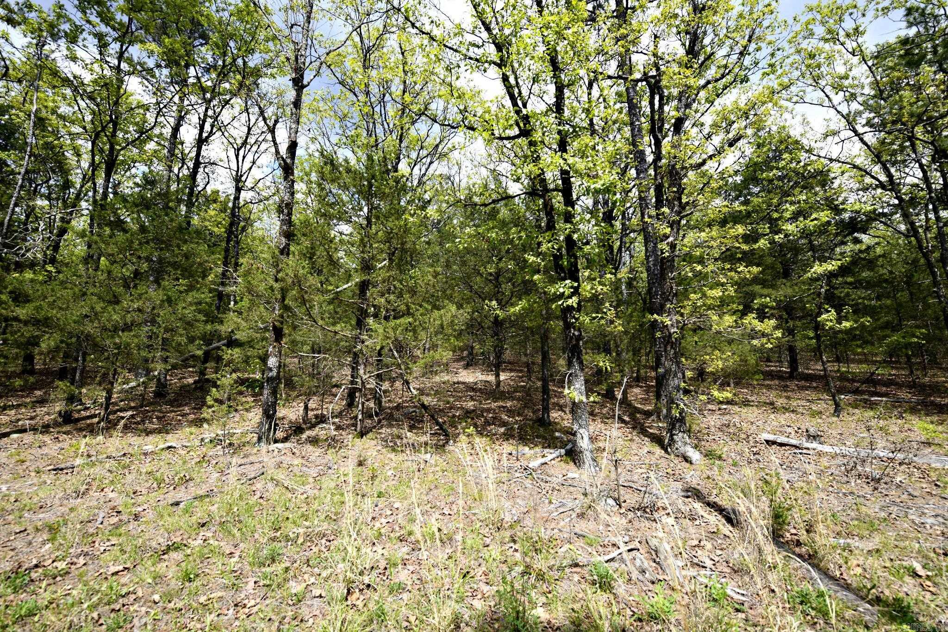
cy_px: 316
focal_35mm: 14
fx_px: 369
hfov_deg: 104.3
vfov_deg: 81.2
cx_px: 474
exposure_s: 1/125
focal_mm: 14
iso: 64
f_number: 5.6
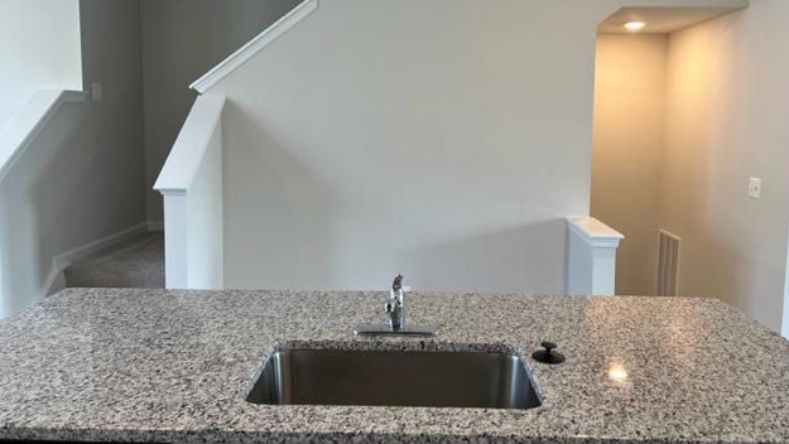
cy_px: 174
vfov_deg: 40.0
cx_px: 399
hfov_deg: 66.0
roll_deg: -1.2
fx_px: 607
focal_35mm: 29
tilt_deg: -5.7
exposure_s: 1/120
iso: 80
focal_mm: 5.7
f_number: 1.5
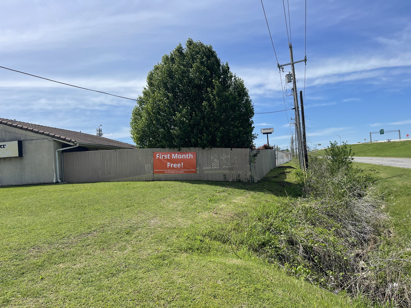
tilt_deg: +5.9
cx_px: 206
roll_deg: +0.7
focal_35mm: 25
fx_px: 297
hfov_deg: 69.4
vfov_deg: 54.9
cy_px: 154
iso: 32
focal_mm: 5.1
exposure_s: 1/4348
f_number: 1.6
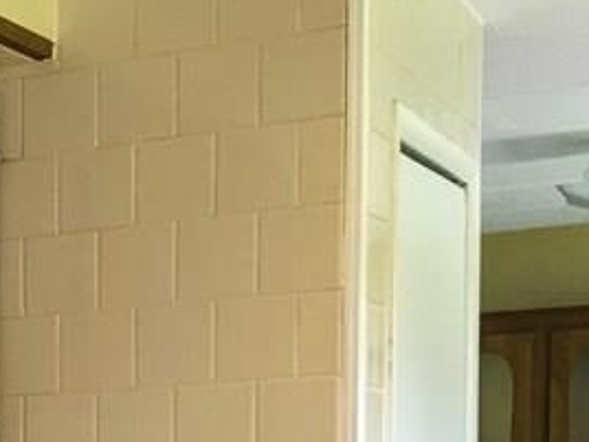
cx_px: -327
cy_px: 730
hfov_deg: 16.0
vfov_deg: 12.5
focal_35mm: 111
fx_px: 1889
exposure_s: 1/30
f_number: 2.2
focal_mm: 4.15
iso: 25
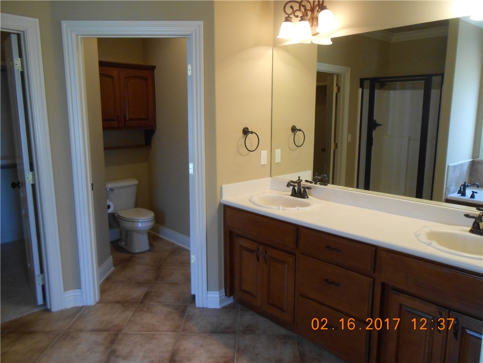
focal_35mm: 26
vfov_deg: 53.1
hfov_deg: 67.3
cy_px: 182
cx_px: 242
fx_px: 363
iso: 320
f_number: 3.5
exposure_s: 1/30
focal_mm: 4.6
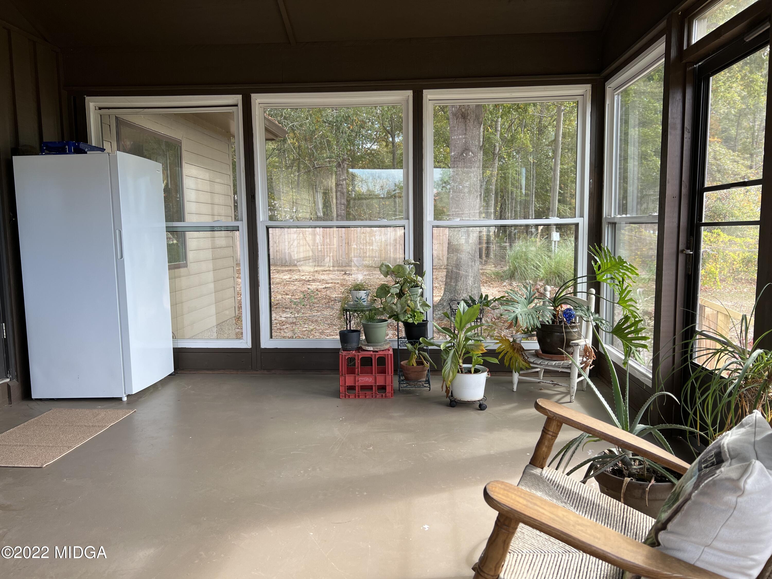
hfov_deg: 67.3
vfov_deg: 53.1
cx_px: 386
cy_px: 290
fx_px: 580
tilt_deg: -6.2
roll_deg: +0.8
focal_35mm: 26
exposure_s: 1/181
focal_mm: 5.7
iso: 40
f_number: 1.5
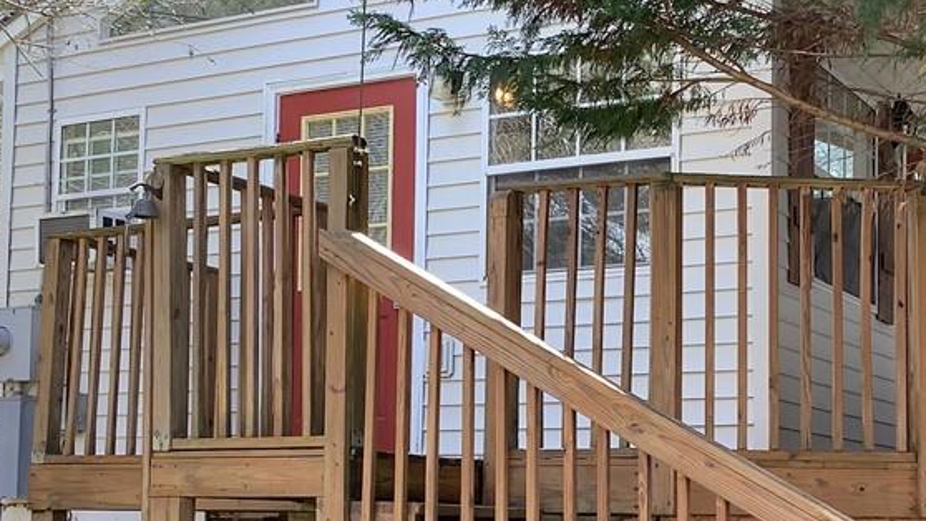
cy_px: 415
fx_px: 1522
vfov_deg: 19.2
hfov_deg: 33.6
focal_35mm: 62
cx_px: 612
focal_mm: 3.3
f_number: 2.4
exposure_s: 1/100
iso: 50
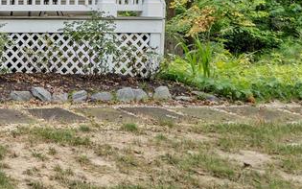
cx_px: -170
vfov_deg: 19.5
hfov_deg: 26.0
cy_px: -132
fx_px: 436
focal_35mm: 53
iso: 400
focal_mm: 16
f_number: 8
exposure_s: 1/320
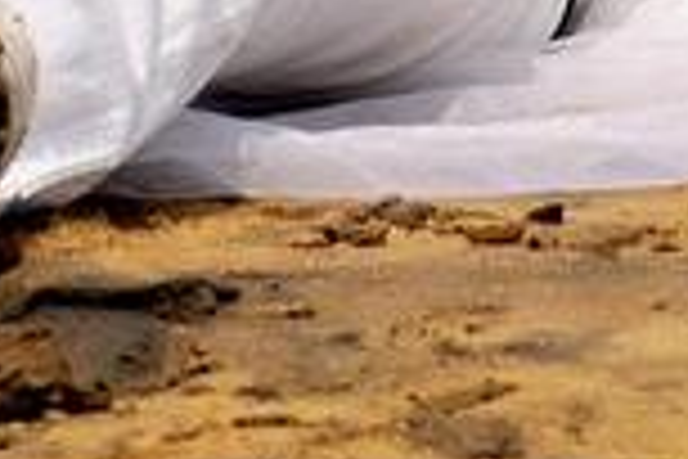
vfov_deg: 1.6
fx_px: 16549
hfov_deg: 2.4
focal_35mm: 866
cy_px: -792
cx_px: 513
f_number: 10
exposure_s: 1/400
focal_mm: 98
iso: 100
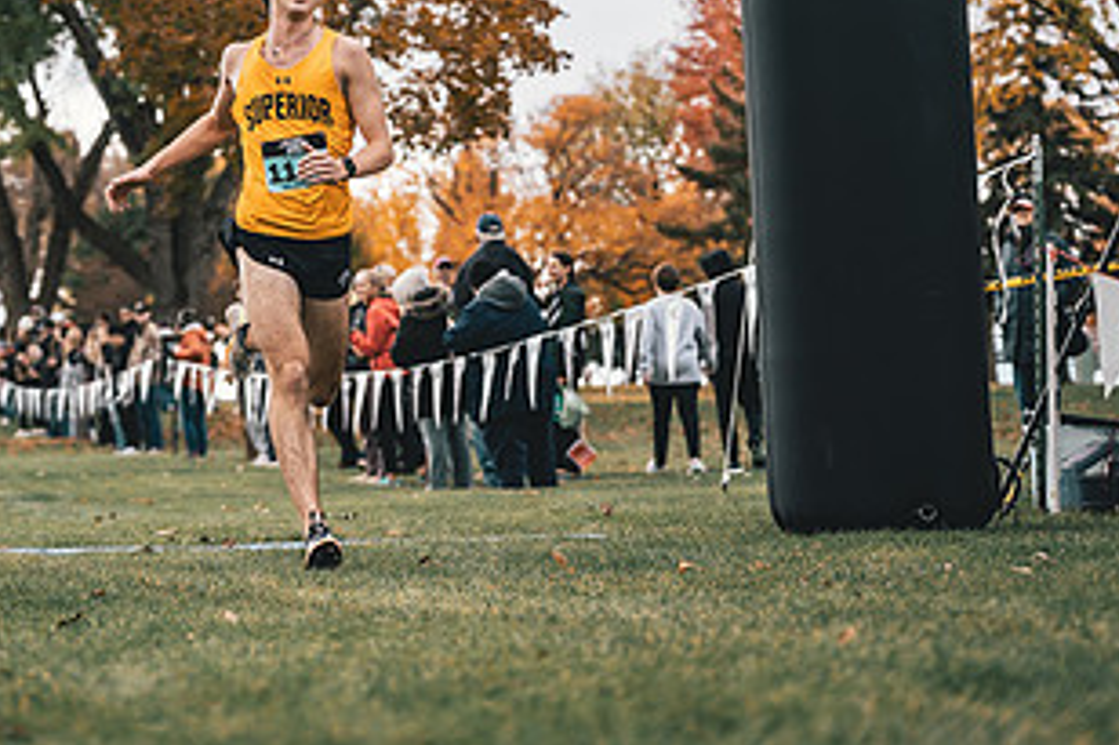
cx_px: 287
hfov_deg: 20.3
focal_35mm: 100
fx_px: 3107
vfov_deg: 13.6
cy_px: 125
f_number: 2
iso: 200
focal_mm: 52
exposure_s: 1/3200
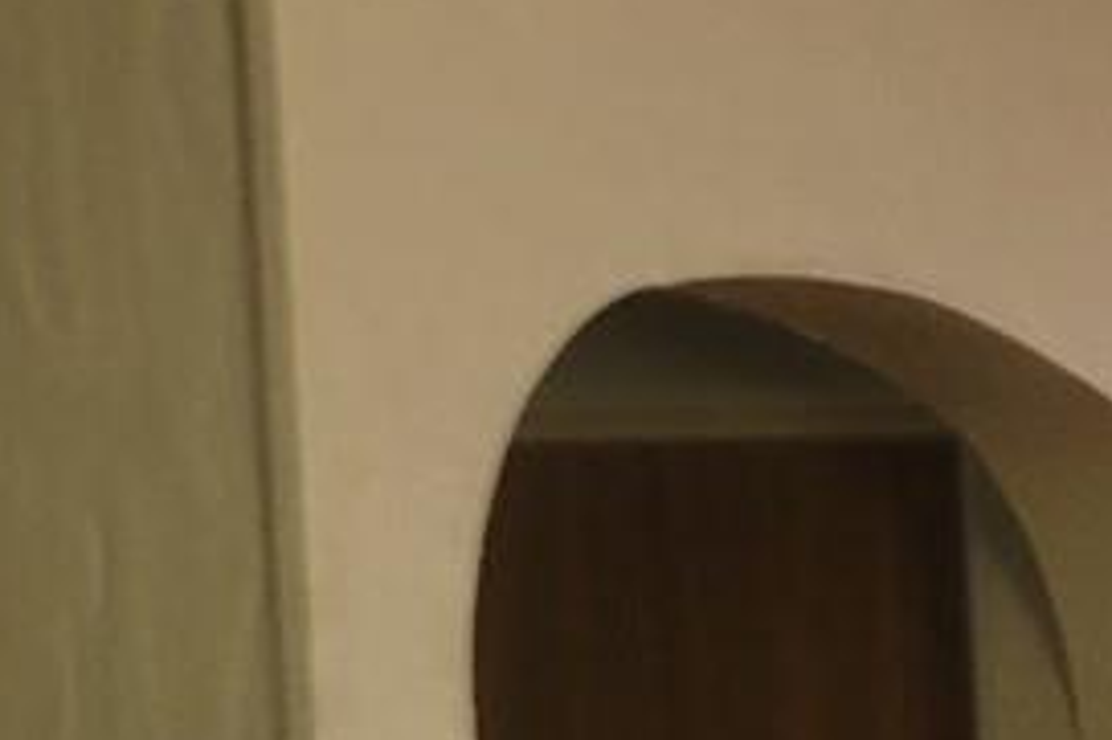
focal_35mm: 159
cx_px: 3160
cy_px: 1447
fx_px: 4908
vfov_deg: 8.2
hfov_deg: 10.1
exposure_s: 1/40
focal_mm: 5.4
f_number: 1.8
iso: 200
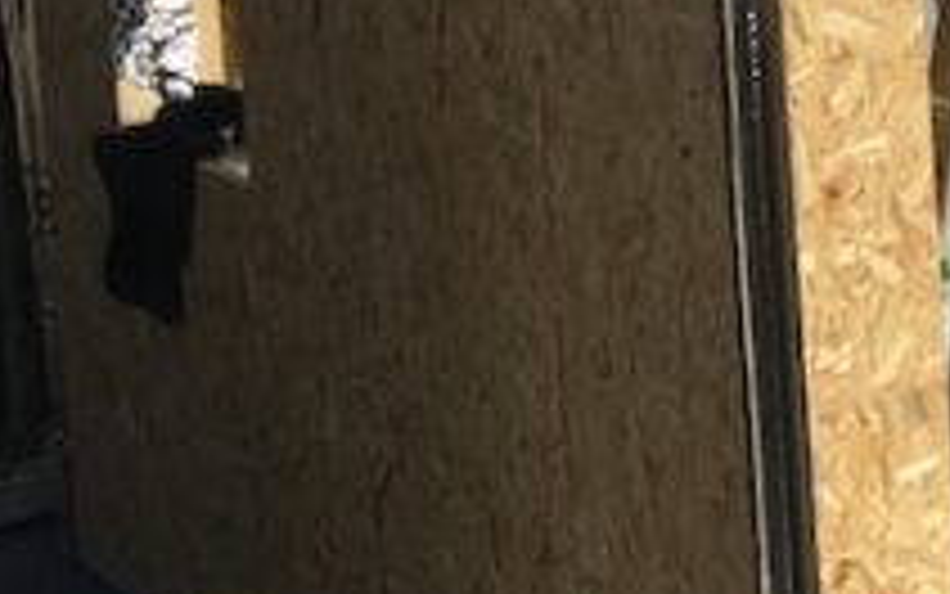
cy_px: -562
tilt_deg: -3.6
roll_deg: +2.8
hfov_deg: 12.0
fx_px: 3859
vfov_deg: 8.4
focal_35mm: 149
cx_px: 2080
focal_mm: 4.15
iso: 25
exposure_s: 1/2747
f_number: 2.2
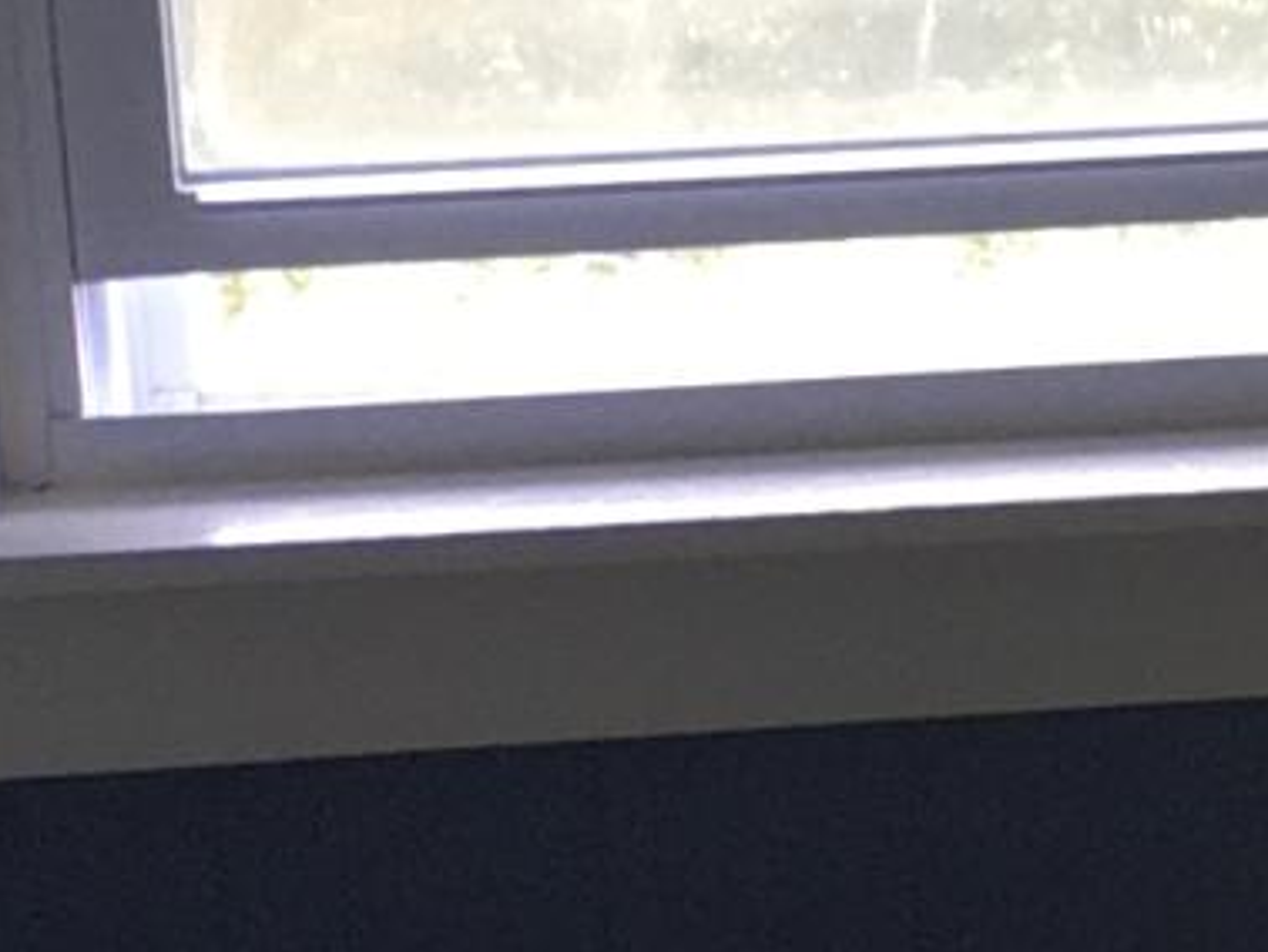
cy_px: 114
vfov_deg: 6.5
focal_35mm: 230
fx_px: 8430
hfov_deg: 8.1
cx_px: 2818
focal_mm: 4.15
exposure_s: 1/60
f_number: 2.2
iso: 32
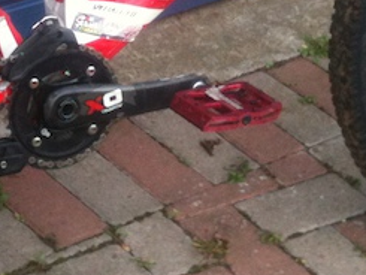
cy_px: -85
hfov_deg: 13.4
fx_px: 1544
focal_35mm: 146
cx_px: 21
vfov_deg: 10.0
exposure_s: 1/177
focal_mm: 3.85
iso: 64
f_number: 2.8
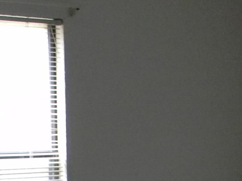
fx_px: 775
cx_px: 117
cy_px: 314
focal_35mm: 111
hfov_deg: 17.7
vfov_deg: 12.3
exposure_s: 1/58.3
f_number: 3.5
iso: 400
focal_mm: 5
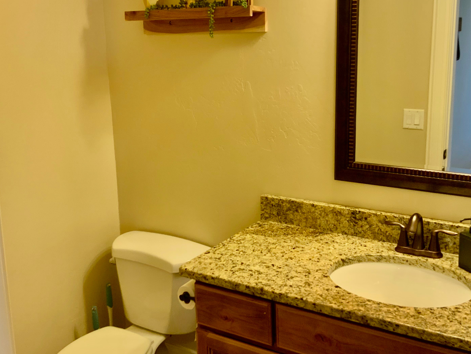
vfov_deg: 34.3
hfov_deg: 44.8
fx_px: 572
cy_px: 152
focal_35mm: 42
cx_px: 246
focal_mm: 3
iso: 100
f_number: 1.8
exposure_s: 1/60
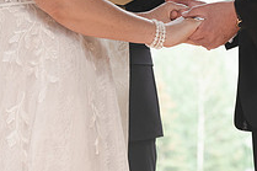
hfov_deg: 7.1
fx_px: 2054
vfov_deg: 4.7
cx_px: 215
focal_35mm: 288
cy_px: -65
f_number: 6.3
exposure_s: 1/200
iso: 1000
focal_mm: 104
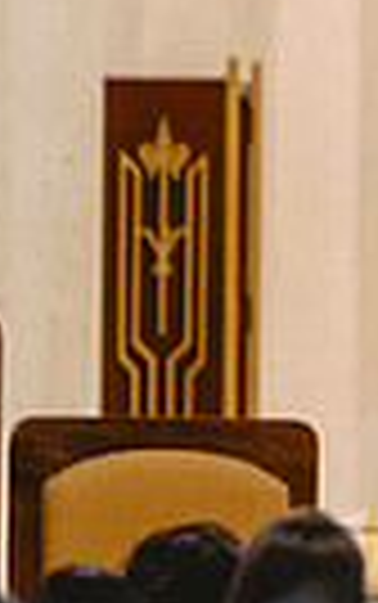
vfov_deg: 2.2
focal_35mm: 939
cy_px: 424
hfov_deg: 1.4
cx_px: -510
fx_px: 15444
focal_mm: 200
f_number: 2.8
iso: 2000
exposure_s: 1/160
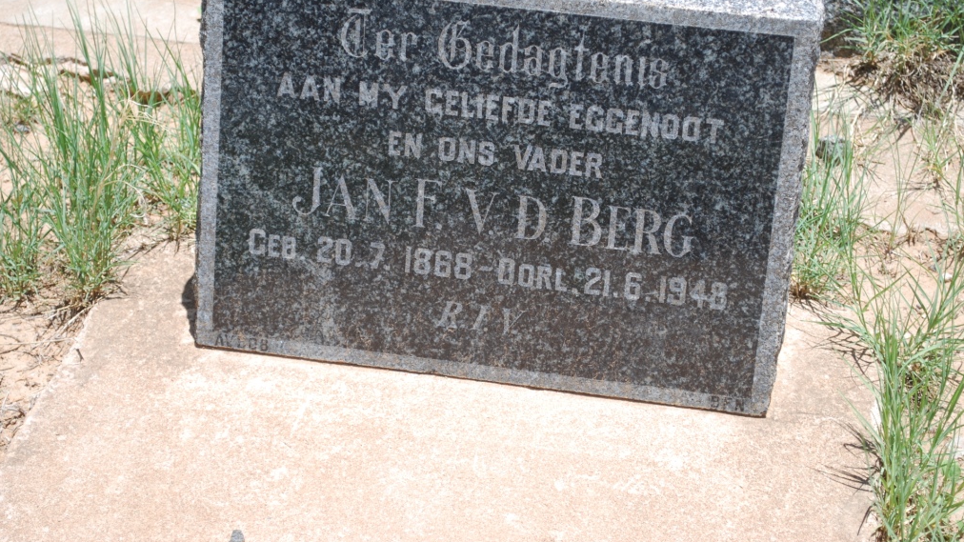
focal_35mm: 88
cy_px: 223
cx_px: 484
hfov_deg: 24.3
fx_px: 2237
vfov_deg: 13.8
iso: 100
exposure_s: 1/160
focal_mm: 55
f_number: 6.3
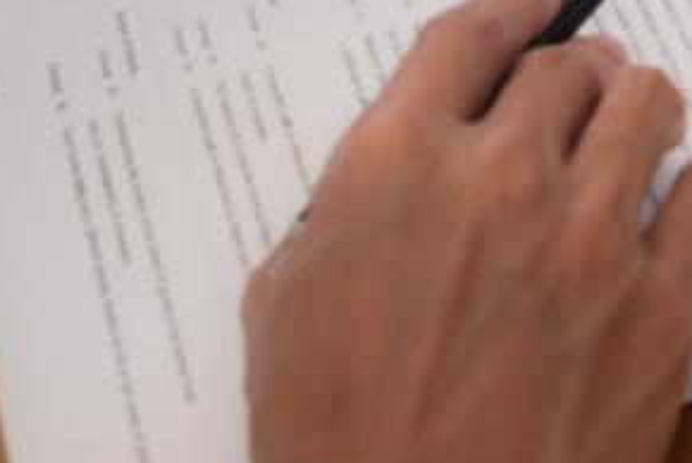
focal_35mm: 124
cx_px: 1028
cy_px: -166
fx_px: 2386
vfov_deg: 10.8
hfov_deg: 15.3
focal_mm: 24.3
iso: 400
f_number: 4.5
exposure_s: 1/60
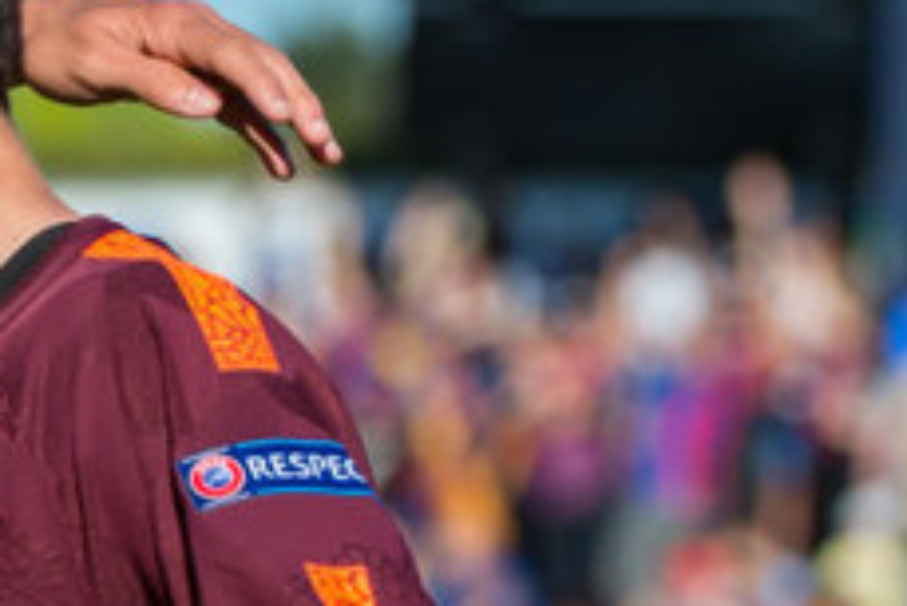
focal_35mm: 699
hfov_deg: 2.9
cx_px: -436
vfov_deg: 2.0
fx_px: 17621
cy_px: 596
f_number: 5
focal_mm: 200
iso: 250
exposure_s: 1/1250
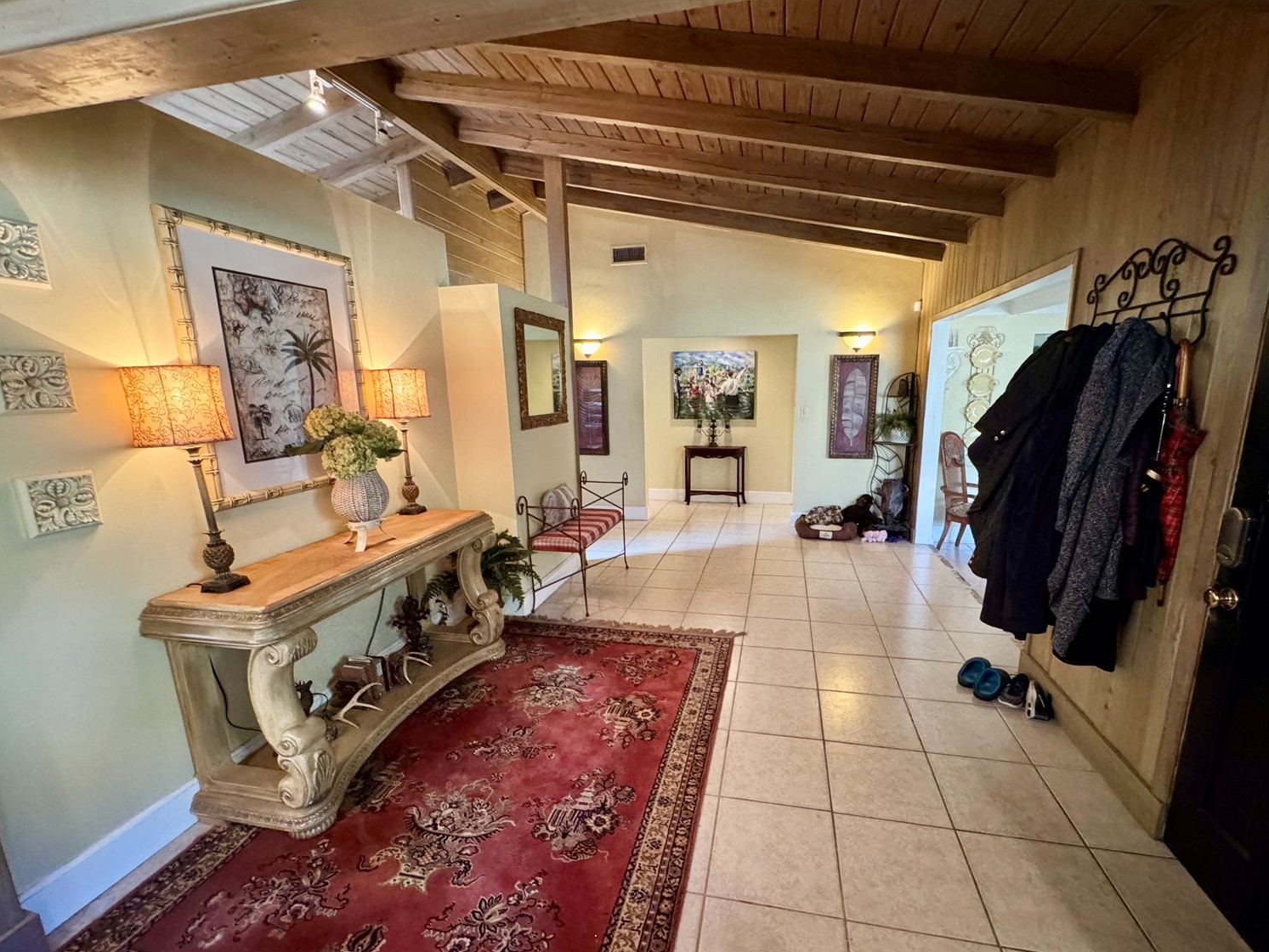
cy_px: 496
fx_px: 550
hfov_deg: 98.1
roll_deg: +0.5
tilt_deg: -13.5
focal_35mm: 15
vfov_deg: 81.7
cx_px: 668
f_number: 2.2
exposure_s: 1/60
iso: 1000
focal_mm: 2.22
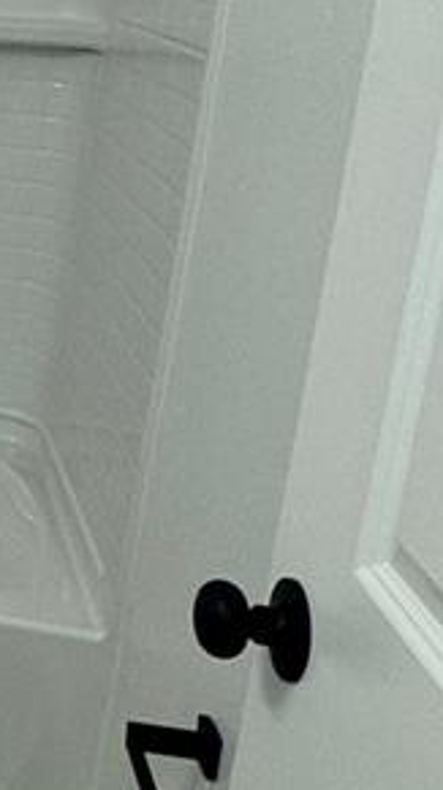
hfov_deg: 14.3
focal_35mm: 63
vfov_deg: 32.7
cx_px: -549
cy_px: 190
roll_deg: -1.2
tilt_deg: -13.2
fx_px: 1320
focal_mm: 2.22
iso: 125
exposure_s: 1/120
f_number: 2.2
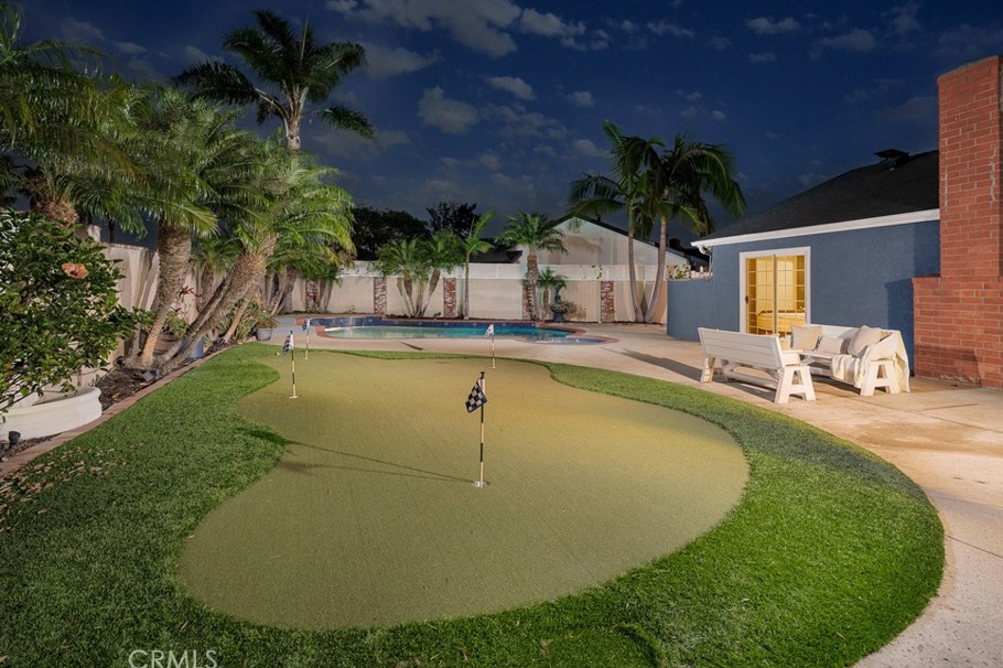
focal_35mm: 18
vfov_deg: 67.2
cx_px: 511
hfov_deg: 90.0
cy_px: 300
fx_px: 501
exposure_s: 1/5
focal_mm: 16
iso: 1250
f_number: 6.3
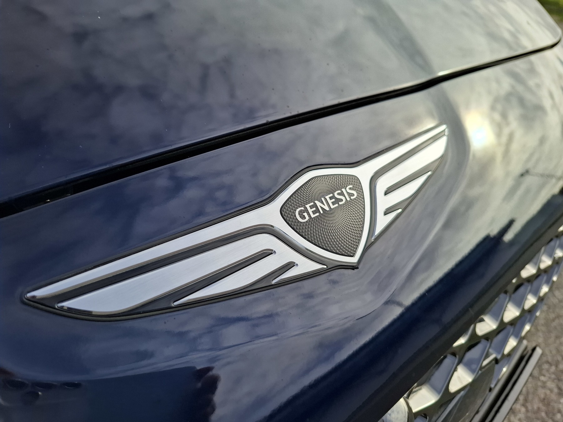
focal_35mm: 23
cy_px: 211
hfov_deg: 73.9
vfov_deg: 58.9
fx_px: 374
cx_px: 282
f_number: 1.8
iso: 50
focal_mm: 5.54
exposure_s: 1/2008
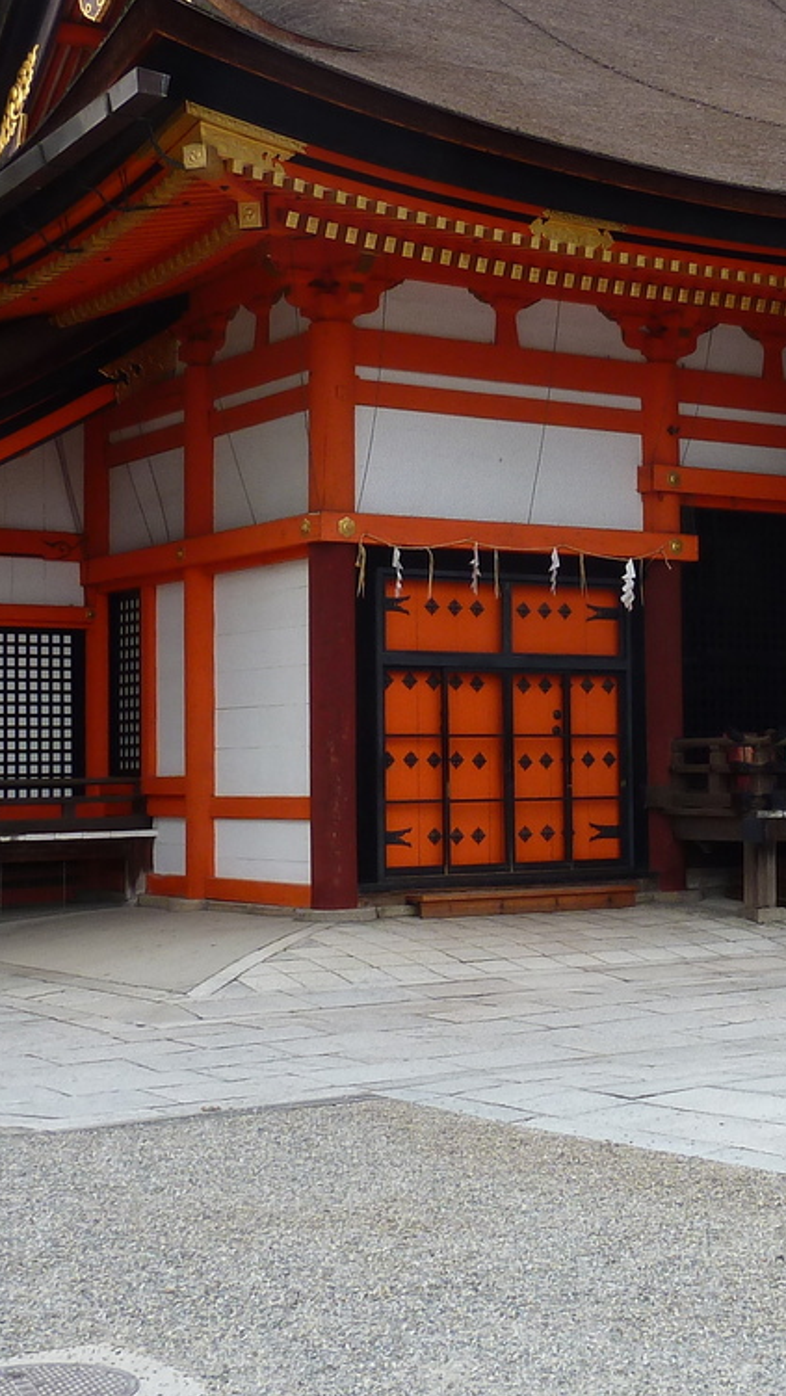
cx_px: 671
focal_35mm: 58
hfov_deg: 20.4
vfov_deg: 36.0
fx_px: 2147
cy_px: 652
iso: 80
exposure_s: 1/100
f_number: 3.3
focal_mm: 4.1
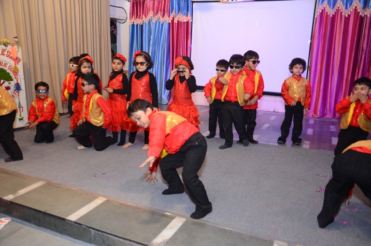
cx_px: 186
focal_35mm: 63
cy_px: 123
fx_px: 648
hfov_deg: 31.9
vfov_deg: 21.5
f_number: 4.8
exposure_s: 1/125
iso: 1000
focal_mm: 42
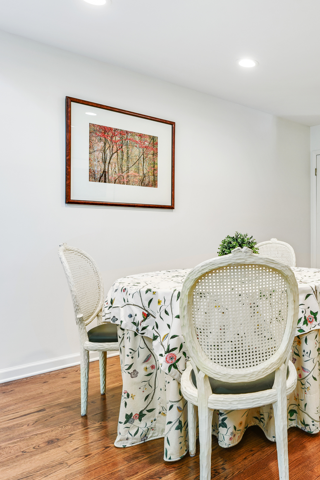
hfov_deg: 37.6
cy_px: 234
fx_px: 413
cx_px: 323
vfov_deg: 60.3
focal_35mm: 31
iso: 400
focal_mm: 20
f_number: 8
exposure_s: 1/25
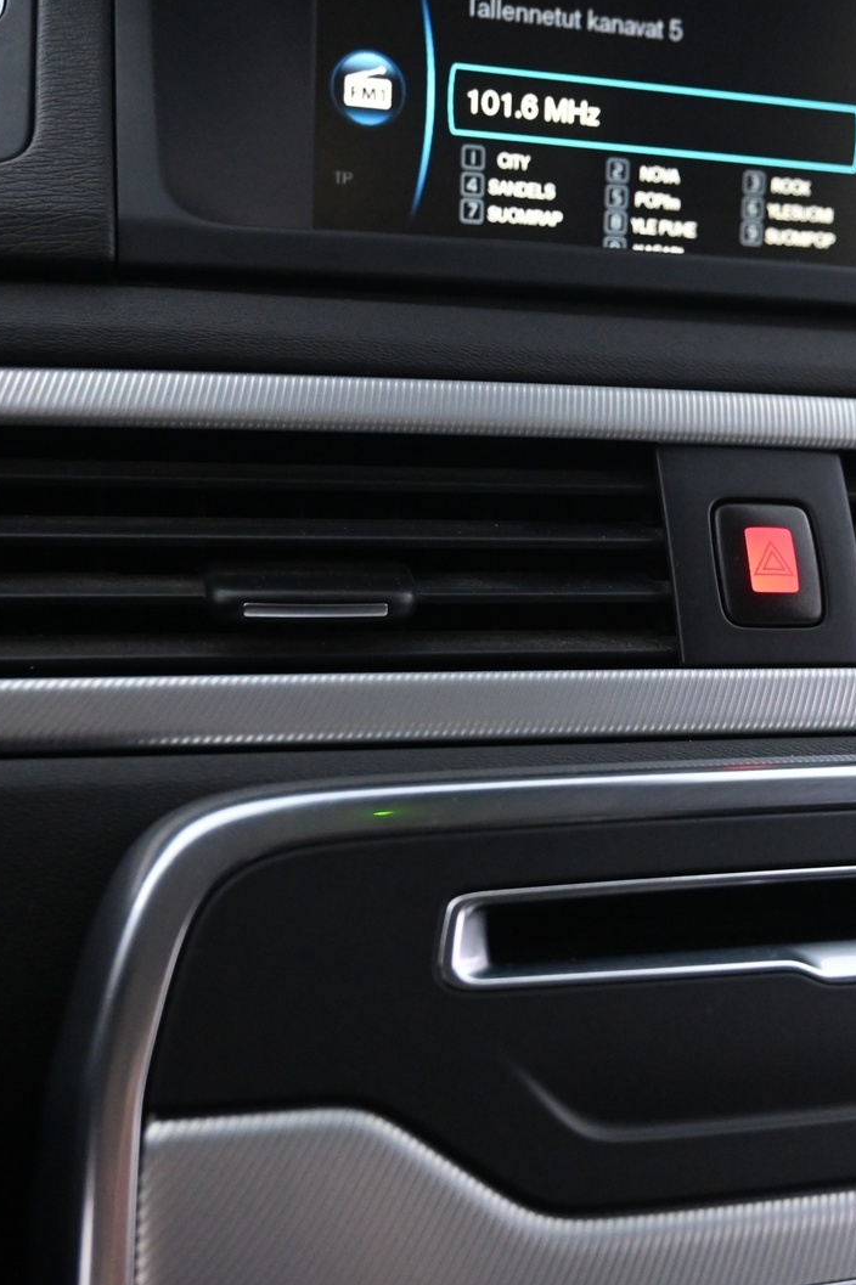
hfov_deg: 28.8
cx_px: 638
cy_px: 649
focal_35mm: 46
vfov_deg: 42.8
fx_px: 1642
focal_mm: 20
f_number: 3.8
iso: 2800
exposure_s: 1/30
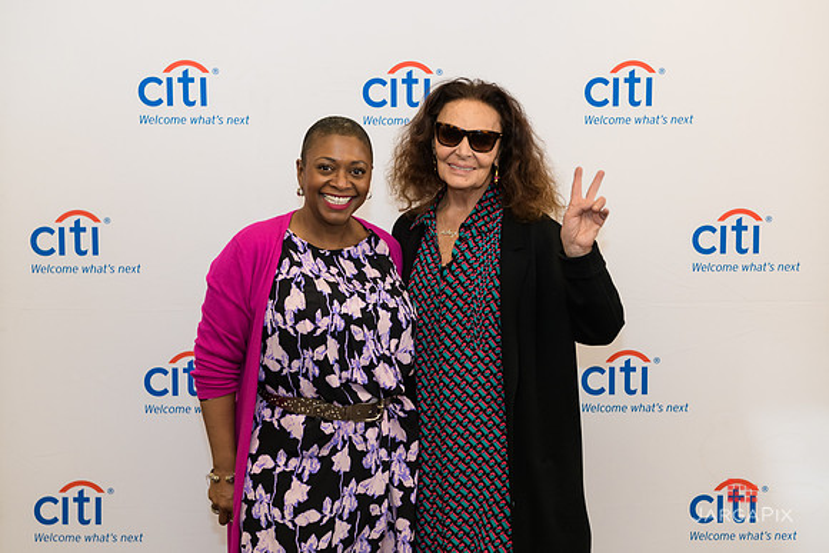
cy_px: 266
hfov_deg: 29.8
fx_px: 1557
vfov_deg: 20.1
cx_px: 397
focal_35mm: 68
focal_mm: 55
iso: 800
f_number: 4
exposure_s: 1/125
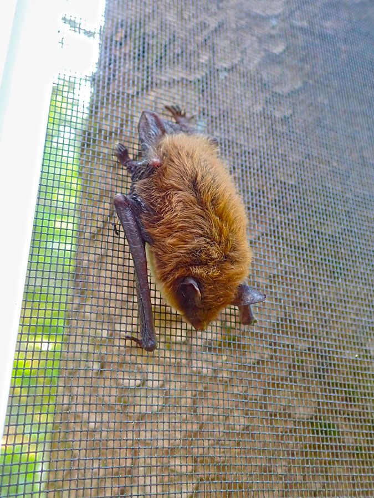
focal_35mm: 30
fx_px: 432
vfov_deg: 60.0
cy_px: 249
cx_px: 187
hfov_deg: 46.8
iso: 200
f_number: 2.3
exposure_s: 1/40
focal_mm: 5.4
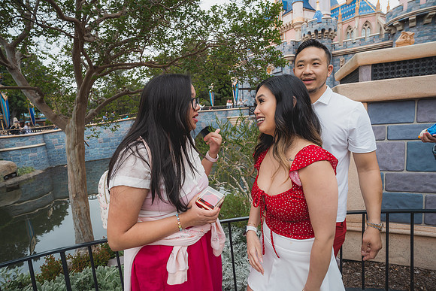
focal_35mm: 18
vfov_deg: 67.4
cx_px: 218
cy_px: 146
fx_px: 218
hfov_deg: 90.0
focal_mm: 18
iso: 250
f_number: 4.5
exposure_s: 1/160
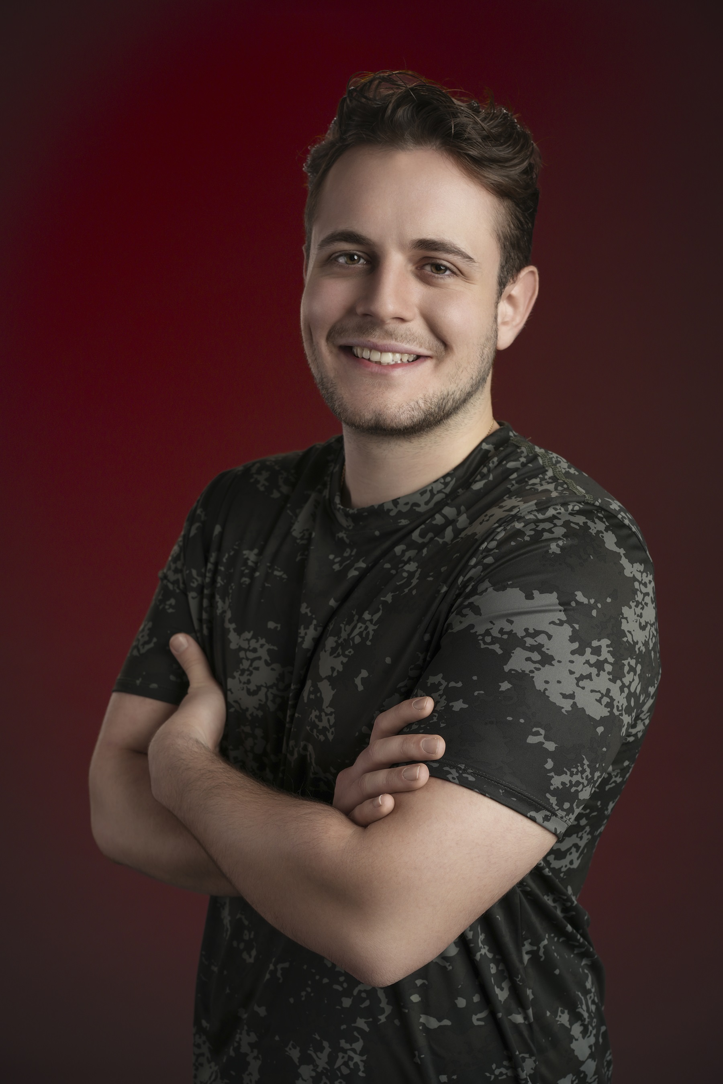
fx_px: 1656
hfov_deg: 24.6
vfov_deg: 36.2
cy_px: 542
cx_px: 362
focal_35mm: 55
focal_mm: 55
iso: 125
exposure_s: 1/125
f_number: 6.3
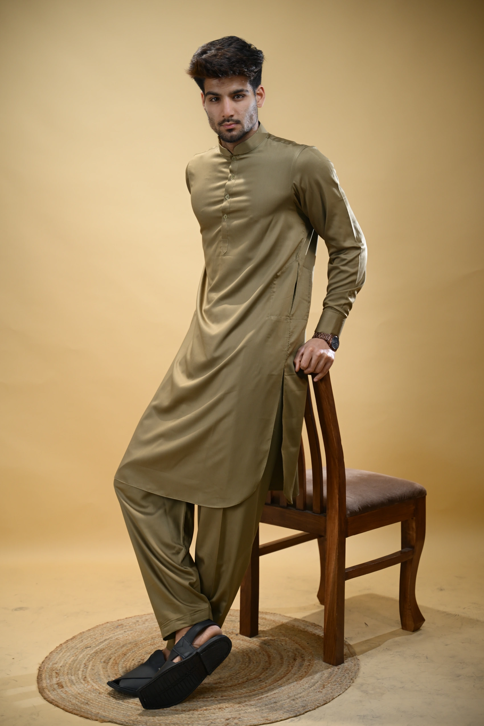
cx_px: 242
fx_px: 1170
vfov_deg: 34.5
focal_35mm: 58
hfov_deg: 23.4
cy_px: 363
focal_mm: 58
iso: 400
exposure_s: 1/125
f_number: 2.8
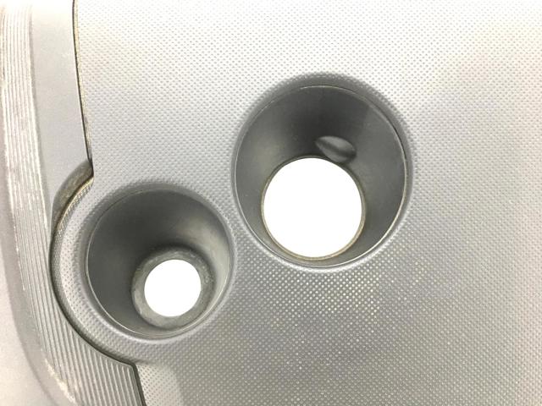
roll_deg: -3.5
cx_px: 271
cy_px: 203
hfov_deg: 61.7
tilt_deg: -31.1
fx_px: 454
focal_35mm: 29
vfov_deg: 48.2
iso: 50
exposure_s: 1/33
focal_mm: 4.15
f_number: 2.2
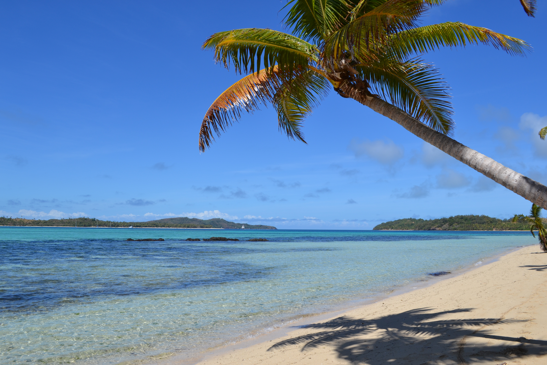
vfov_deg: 43.6
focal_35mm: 30
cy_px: 182
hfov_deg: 61.9
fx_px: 456
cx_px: 274
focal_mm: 20
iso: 100
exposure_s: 1/320
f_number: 9
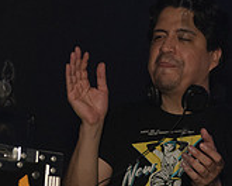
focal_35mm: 147
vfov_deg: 10.4
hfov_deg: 12.9
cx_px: 256
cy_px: 202
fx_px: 1009
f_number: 3.5
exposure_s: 1/250
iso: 2000
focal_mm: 38
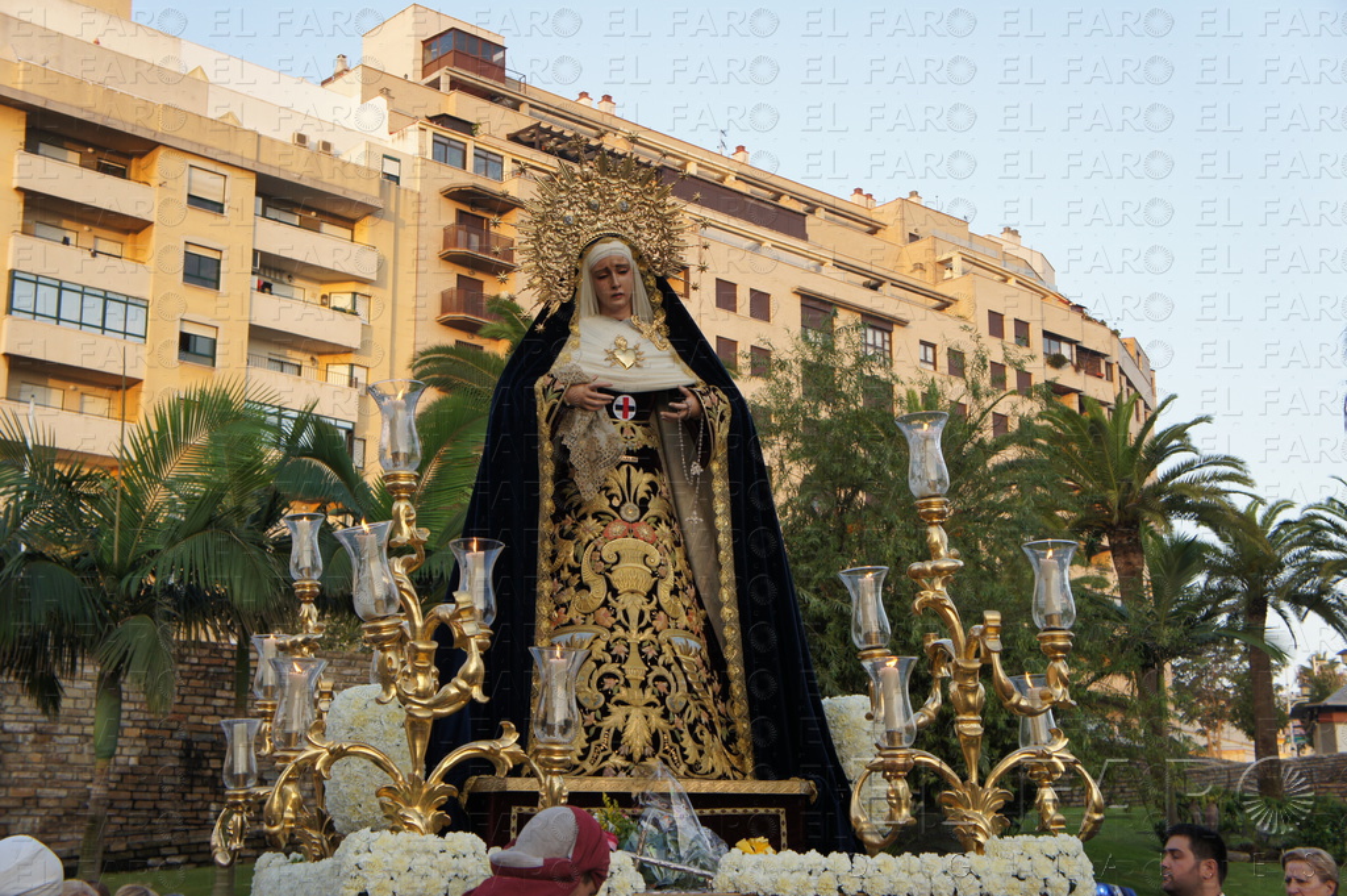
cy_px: 448
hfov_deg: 40.0
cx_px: 674
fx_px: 1851
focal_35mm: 50
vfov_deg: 27.2
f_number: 5.6
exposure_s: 1/125
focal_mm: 33
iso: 200
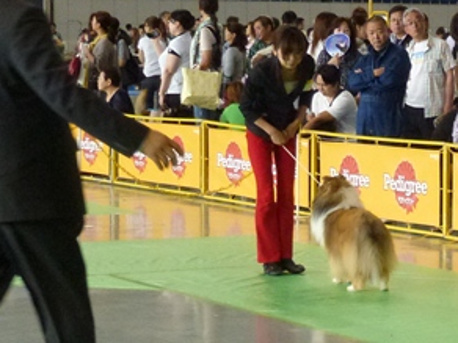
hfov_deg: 16.9
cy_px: 146
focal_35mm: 114
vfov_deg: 13.0
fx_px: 1508
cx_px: 445
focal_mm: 9.4
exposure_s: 1/125
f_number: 4.3
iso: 400
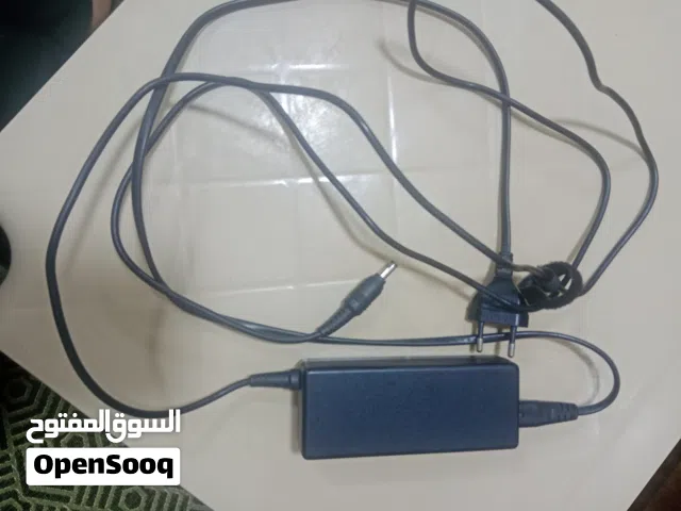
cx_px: 340
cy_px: 256
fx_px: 511
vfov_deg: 53.1
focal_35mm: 26
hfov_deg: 67.3
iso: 850
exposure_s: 1/50
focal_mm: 4.05
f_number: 1.8
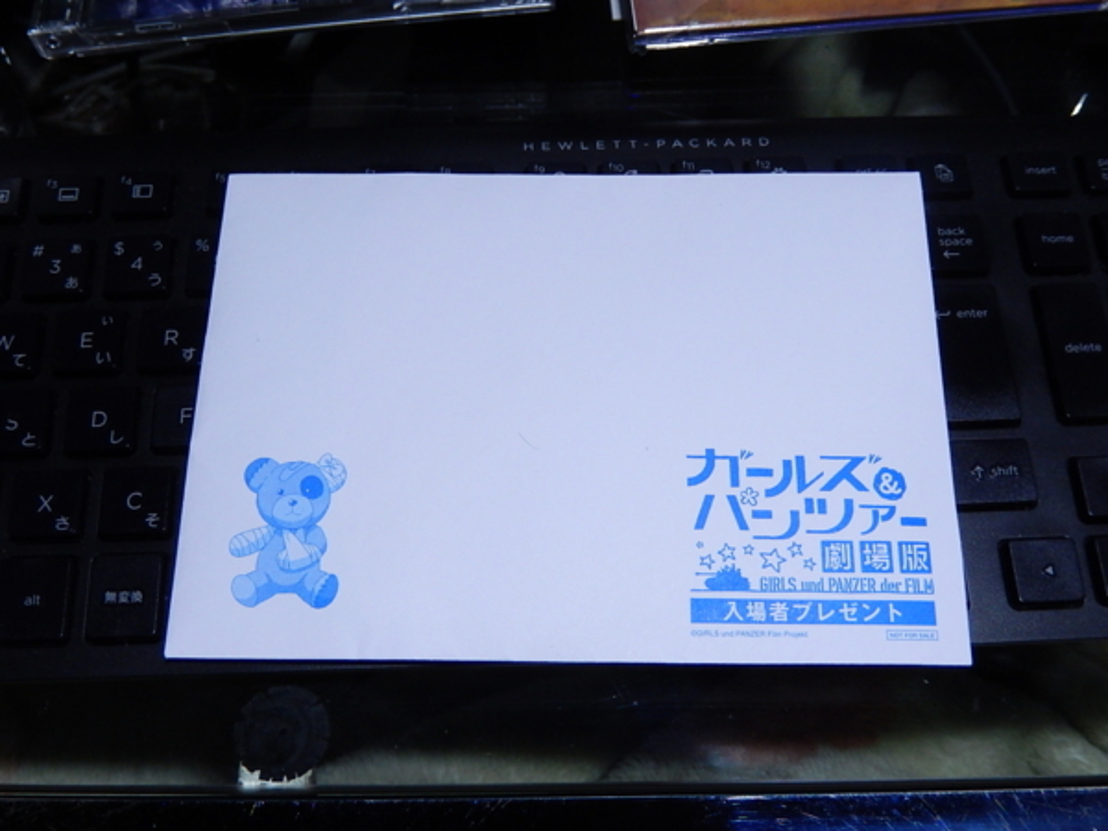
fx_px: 1152
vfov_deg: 39.7
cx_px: 554
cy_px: 416
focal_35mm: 36
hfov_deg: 51.4
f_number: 4
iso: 400
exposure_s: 1/15
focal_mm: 6.5
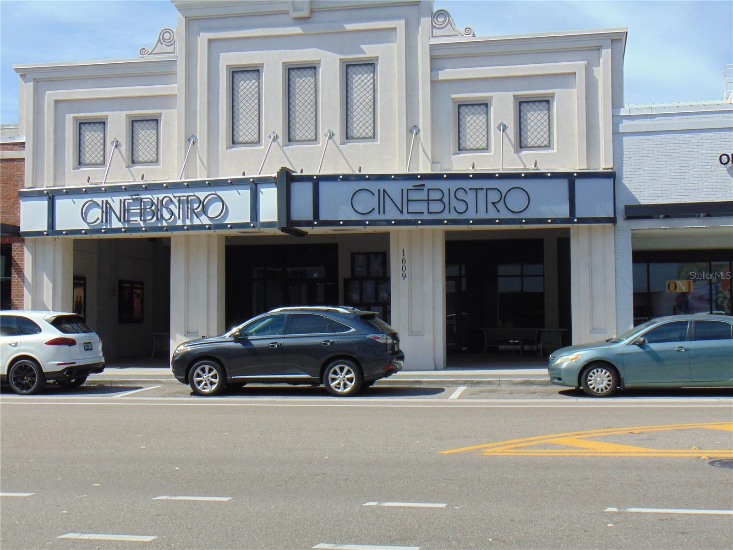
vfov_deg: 29.1
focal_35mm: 50
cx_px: 366
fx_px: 1059
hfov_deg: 38.2
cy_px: 275
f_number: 9
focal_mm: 9
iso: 80
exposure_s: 1/200
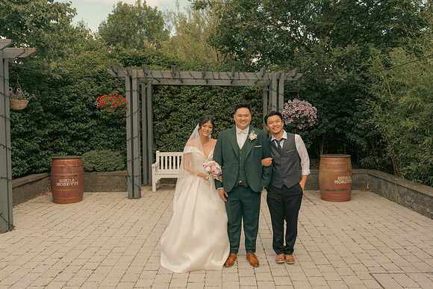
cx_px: 216
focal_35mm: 31
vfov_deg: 42.3
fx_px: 373
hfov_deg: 60.3
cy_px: 144
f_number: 5.6
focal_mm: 31
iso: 125
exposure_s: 1/160
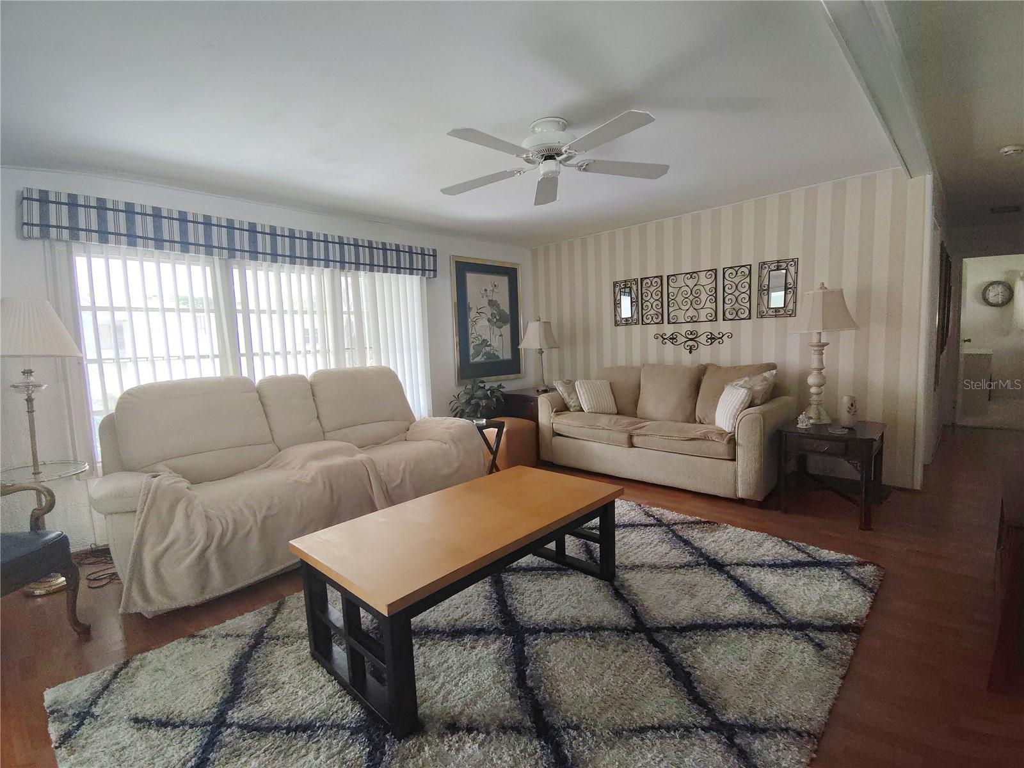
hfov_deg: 94.5
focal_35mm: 16
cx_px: 512
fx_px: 473
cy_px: 384
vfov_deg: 78.1
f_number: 2.2
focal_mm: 2.13
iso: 142
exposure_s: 1/47.3
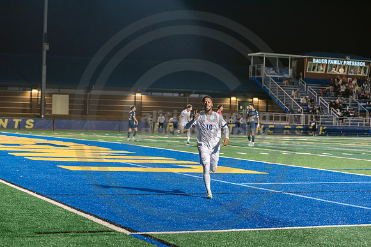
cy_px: 124
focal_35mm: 86
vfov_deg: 15.9
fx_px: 886
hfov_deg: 23.6
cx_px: 186
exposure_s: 1/320
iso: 2500
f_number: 3.5
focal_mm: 86
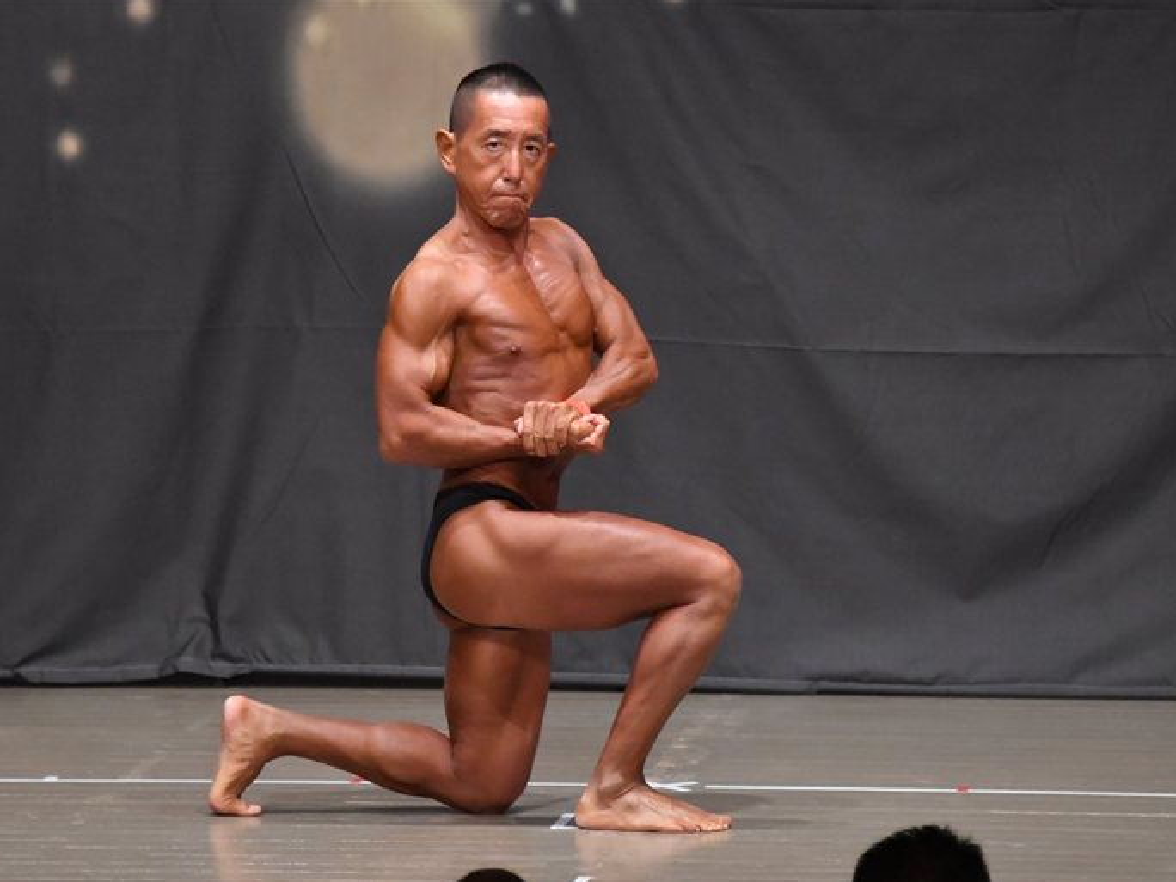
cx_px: 529
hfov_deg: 5.8
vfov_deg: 4.3
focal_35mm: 343
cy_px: 442
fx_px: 11653
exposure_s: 1/400
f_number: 5.6
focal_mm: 210
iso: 6400
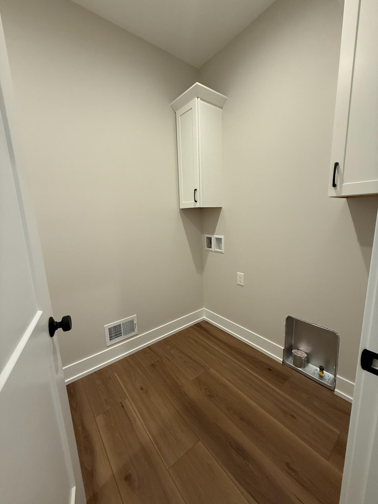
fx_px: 204
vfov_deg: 102.1
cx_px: 189
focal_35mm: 14
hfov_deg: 85.7
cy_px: 252
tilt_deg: -9.8
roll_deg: +2.0
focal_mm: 2.22
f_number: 2.2
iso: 320
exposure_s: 1/120
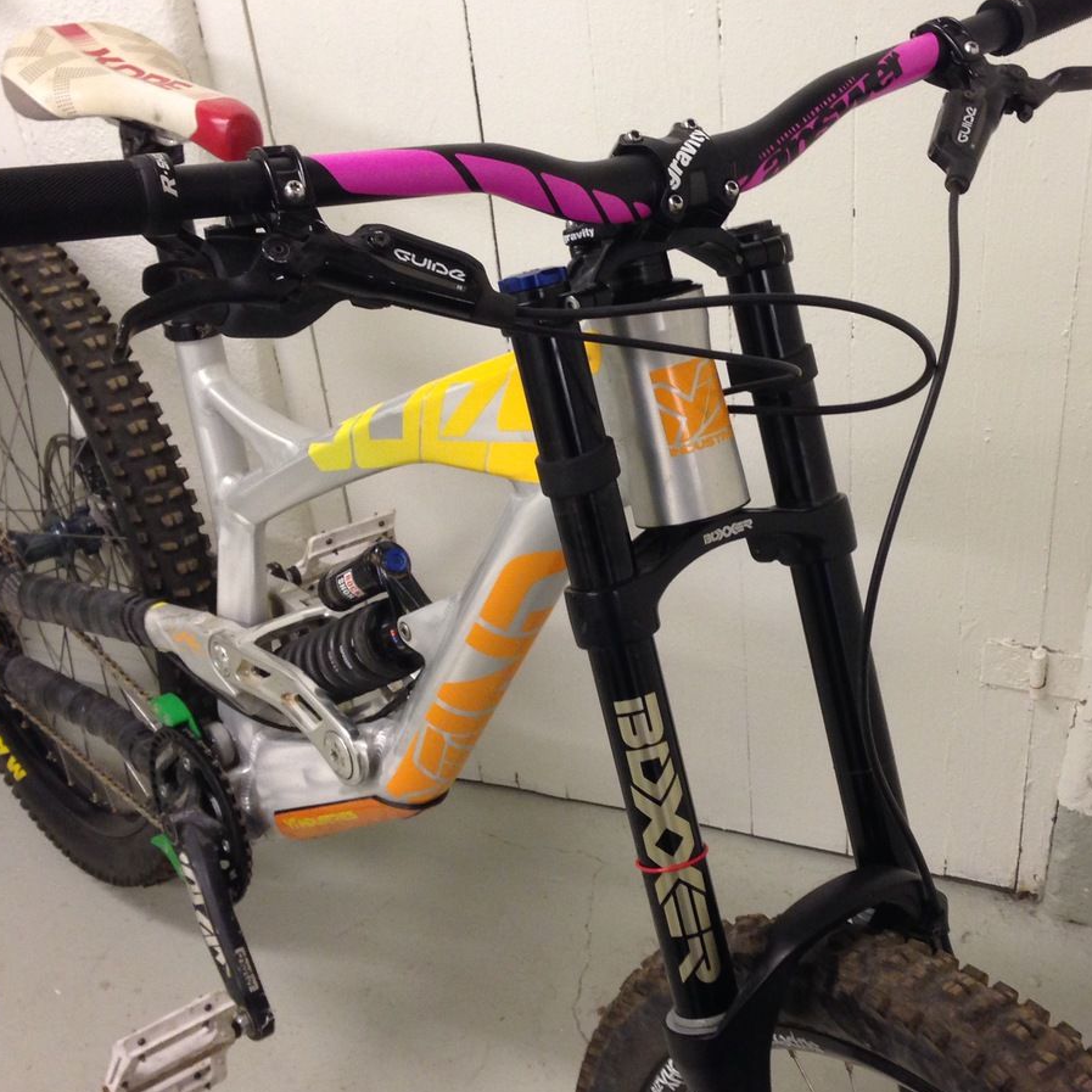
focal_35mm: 52
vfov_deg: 32.8
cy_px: 525
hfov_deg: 32.7
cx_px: 650
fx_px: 1856
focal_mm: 4.12
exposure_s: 1/20
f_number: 2.4
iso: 125
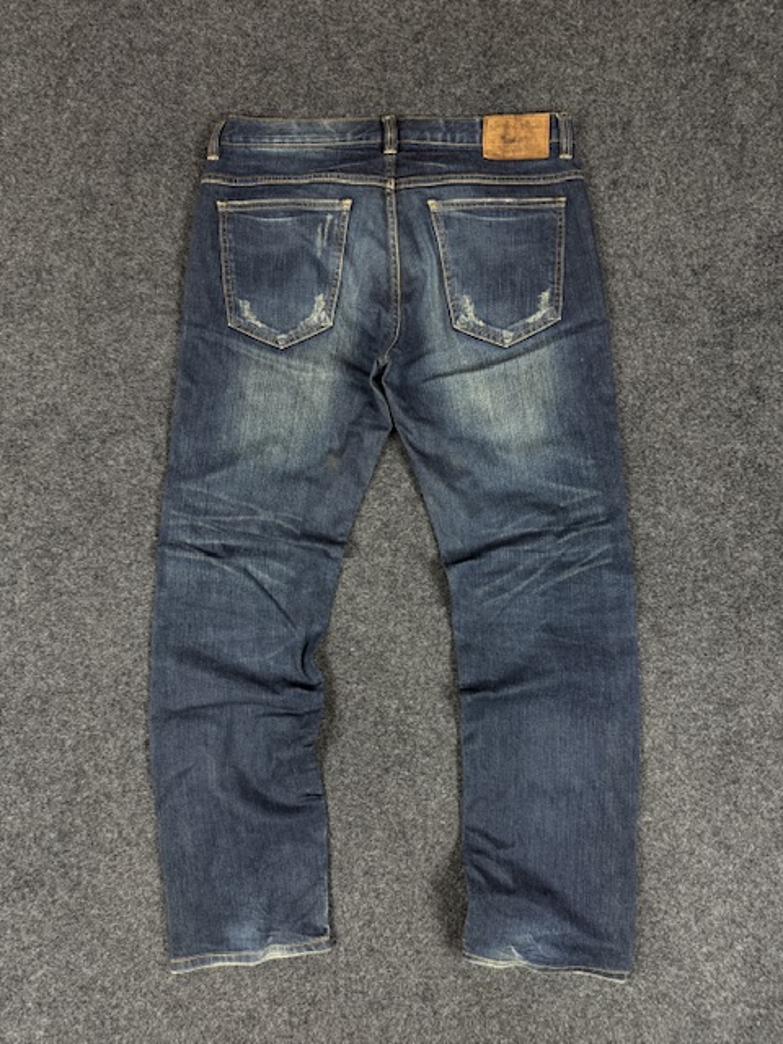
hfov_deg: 56.8
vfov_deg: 71.6
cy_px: 522
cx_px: 392
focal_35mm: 24
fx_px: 724
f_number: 1.78
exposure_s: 1/50
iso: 160
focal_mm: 6.76
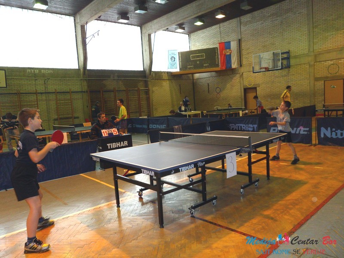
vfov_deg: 53.1
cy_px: 129
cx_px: 172
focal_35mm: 26
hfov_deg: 67.3
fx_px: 258
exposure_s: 1/45
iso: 120
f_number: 3.3
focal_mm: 4.9
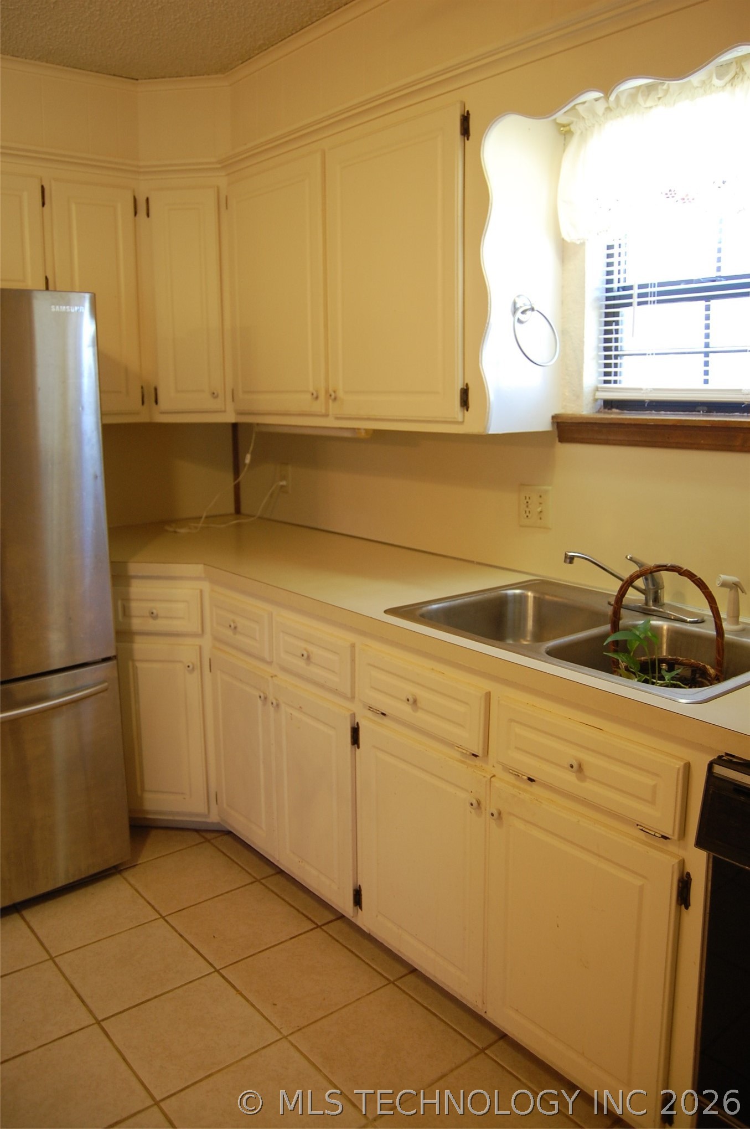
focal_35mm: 27
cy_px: 564
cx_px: 375
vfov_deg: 67.4
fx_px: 846
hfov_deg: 47.8
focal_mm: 18
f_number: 3.5
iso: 400
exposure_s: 1/30
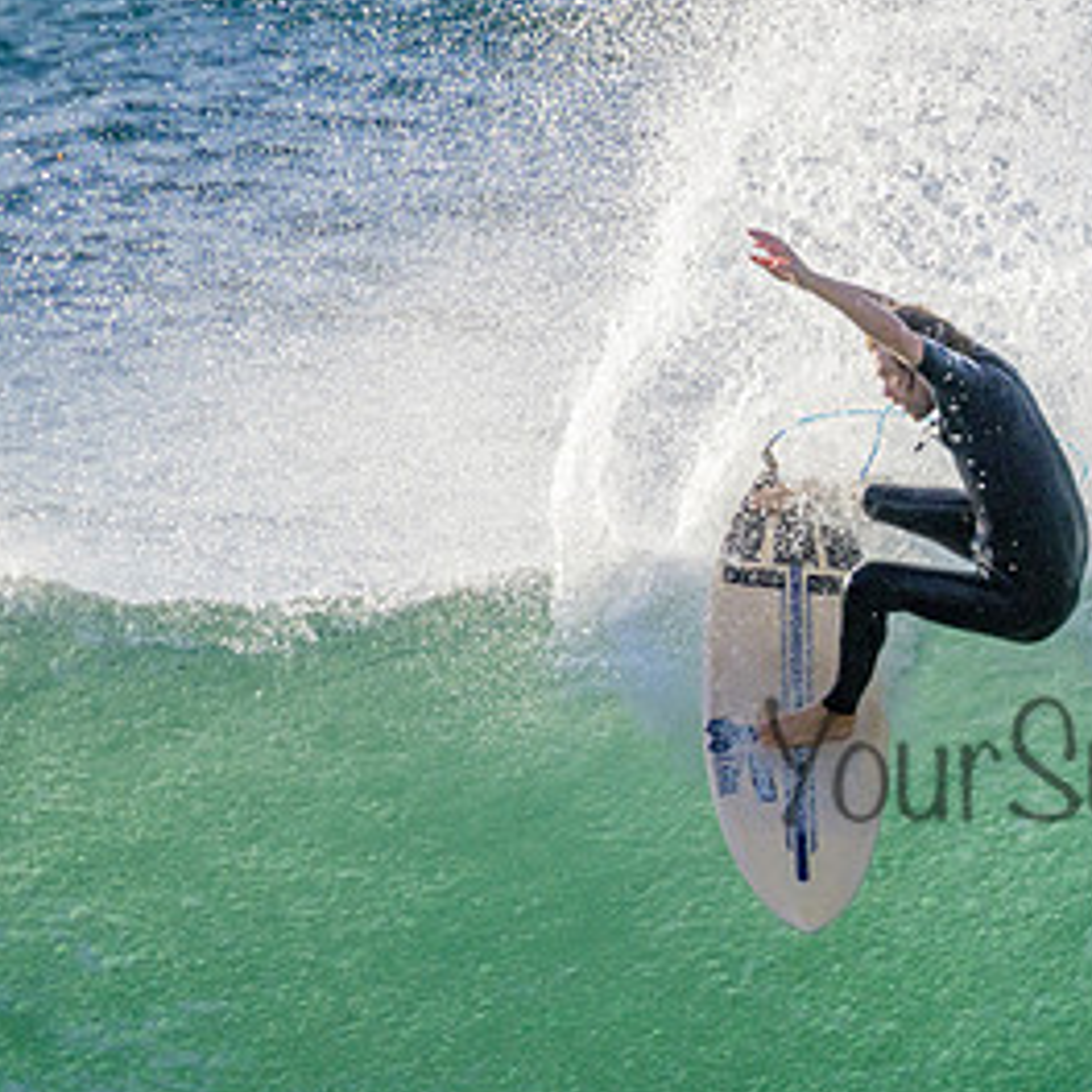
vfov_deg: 1.2
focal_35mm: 1495
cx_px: 1191
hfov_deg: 1.2
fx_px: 53357
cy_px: 726
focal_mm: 800
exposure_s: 1/2000
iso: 1400
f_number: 11
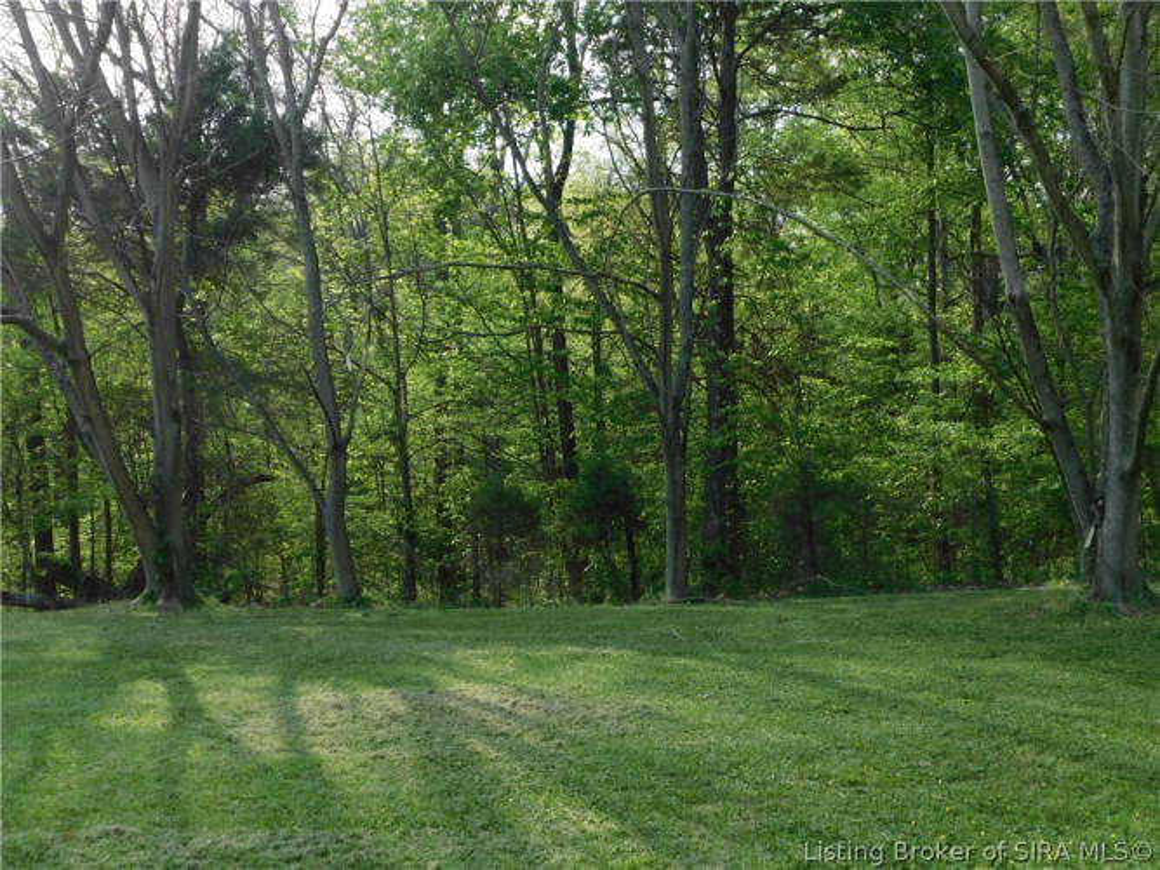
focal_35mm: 36
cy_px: 435
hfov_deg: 51.4
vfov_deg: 39.6
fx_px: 1206
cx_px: 580
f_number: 3.5
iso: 125
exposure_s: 1/200
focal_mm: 6.3
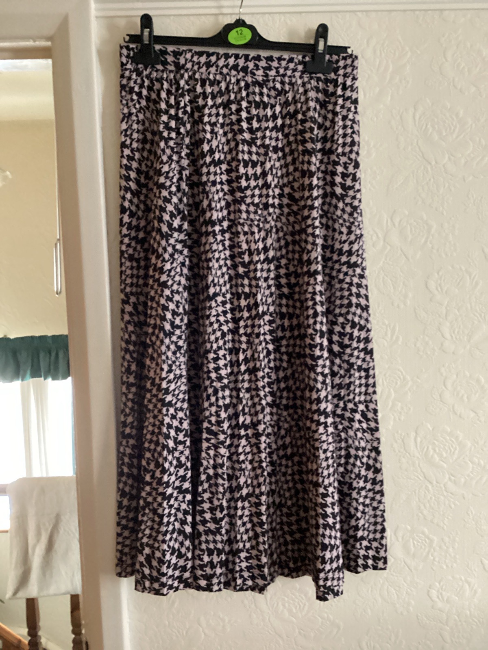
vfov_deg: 58.4
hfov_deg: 45.4
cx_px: 244
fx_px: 583
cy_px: 325
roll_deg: +0.3
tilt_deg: -4.8
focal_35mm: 31
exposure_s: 1/30
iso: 640
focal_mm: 3.3
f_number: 2.4
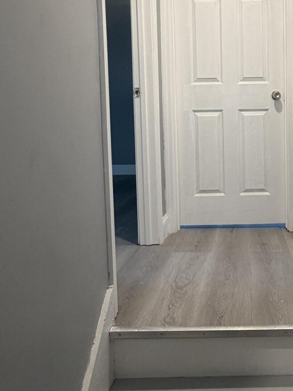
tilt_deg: -3.3
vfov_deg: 56.0
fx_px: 361
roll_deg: +1.4
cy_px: 140
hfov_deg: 41.7
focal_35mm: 32
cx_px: 245
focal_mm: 2.22
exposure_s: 1/60
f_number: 2.2
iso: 200
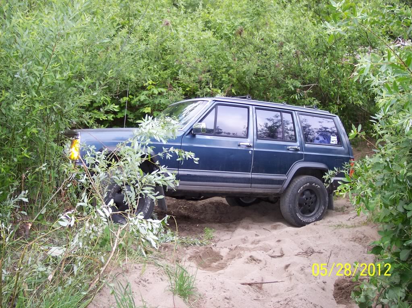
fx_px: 452
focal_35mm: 38
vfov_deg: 37.7
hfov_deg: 49.0
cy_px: 154
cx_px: 206
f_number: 2.8
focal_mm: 8
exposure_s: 1/45
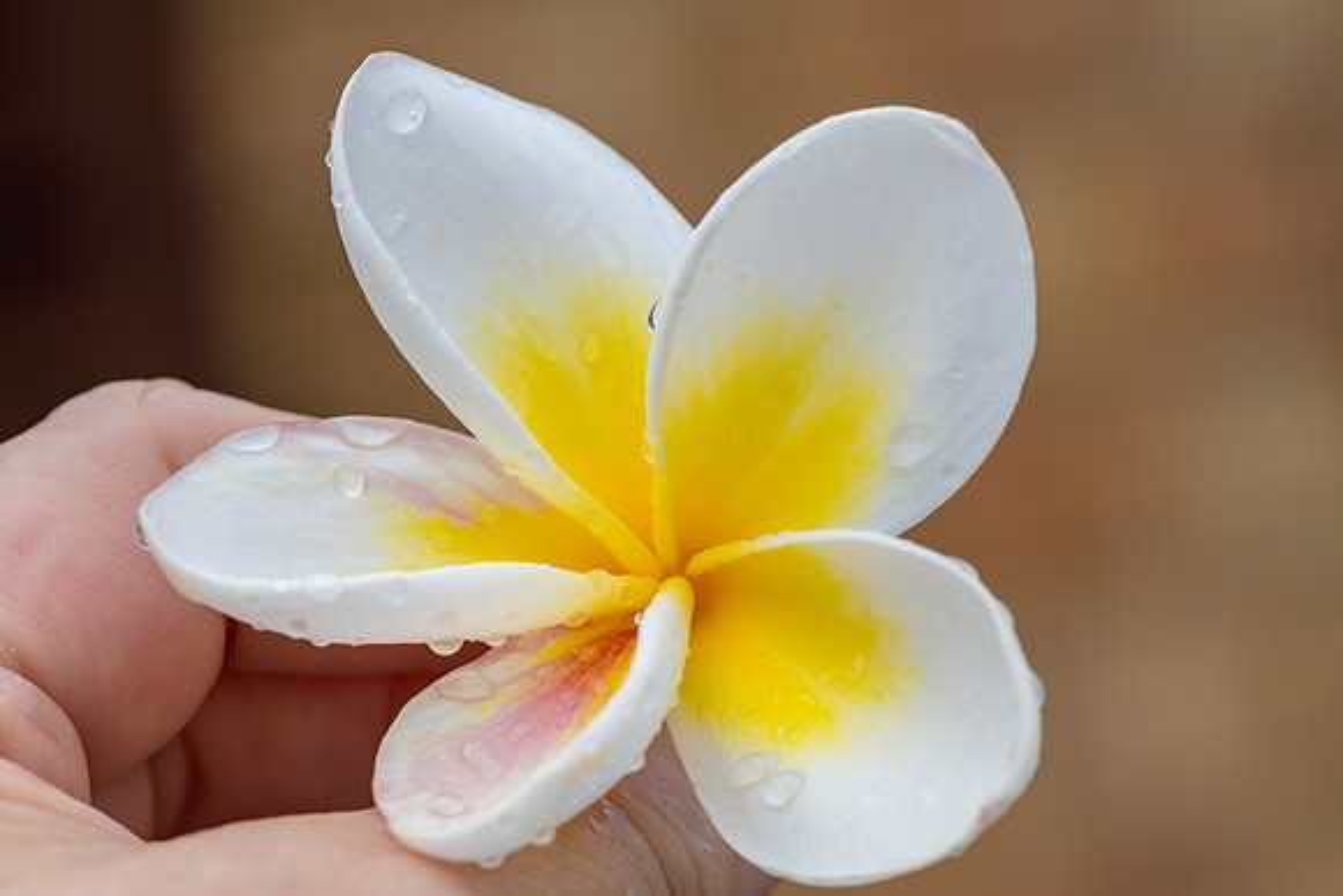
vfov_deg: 8.7
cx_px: 672
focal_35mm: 158
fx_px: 5877
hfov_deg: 13.0
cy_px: 448
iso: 800
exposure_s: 1/640
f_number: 10
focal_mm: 105
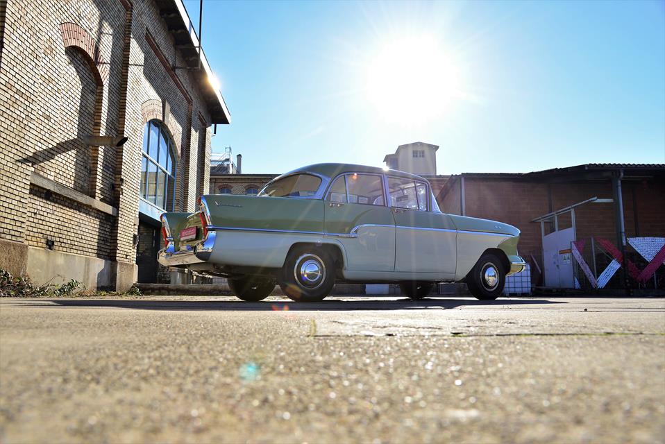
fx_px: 499
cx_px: 332
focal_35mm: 27
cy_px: 222
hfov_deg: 67.4
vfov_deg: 48.0
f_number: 7.1
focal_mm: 27
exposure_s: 1/400
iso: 200
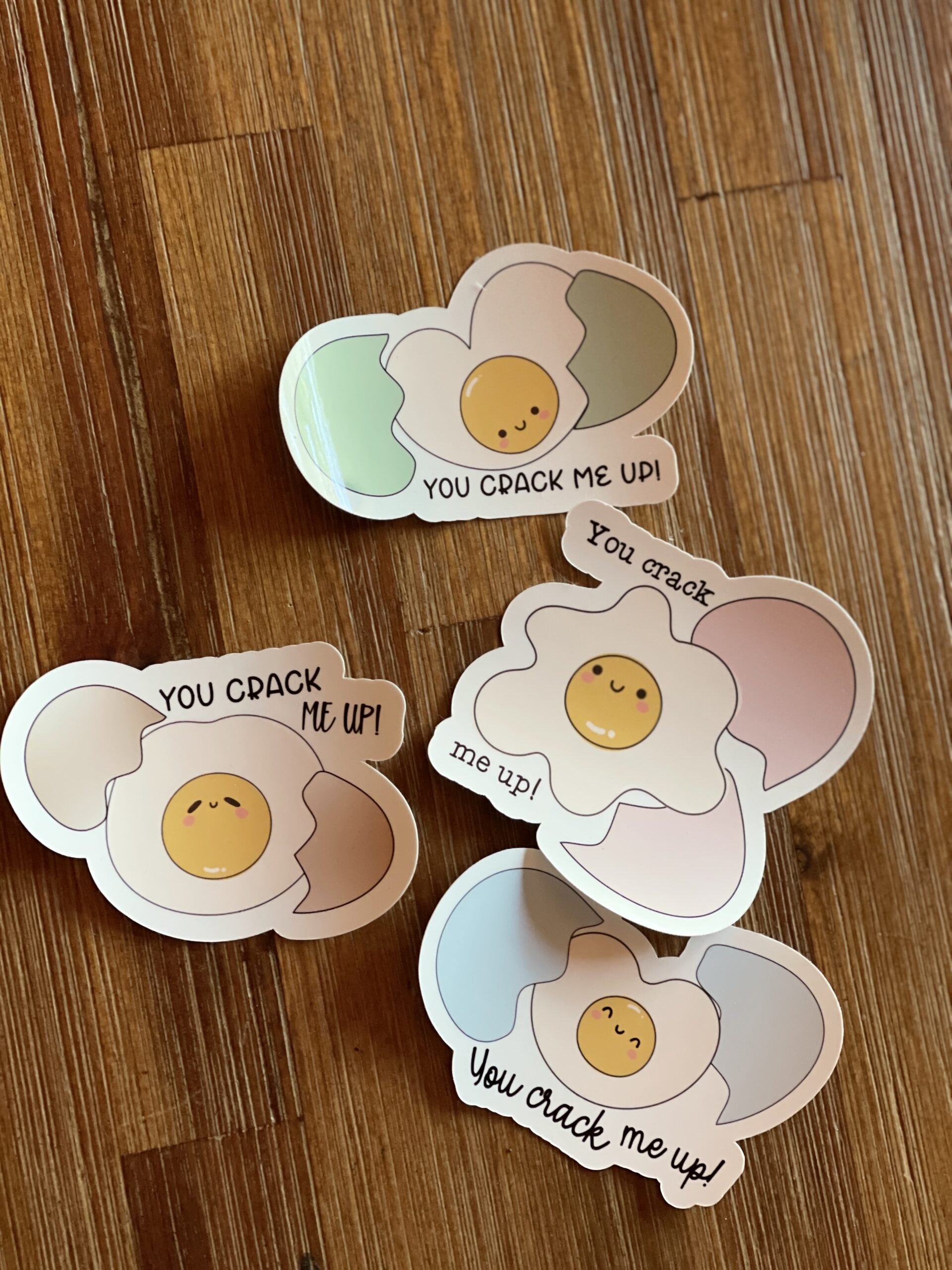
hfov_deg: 22.9
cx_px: 476
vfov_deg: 30.3
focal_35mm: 64
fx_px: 2347
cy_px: 635
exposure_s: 1/40
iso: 400
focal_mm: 7.5
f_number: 2.2
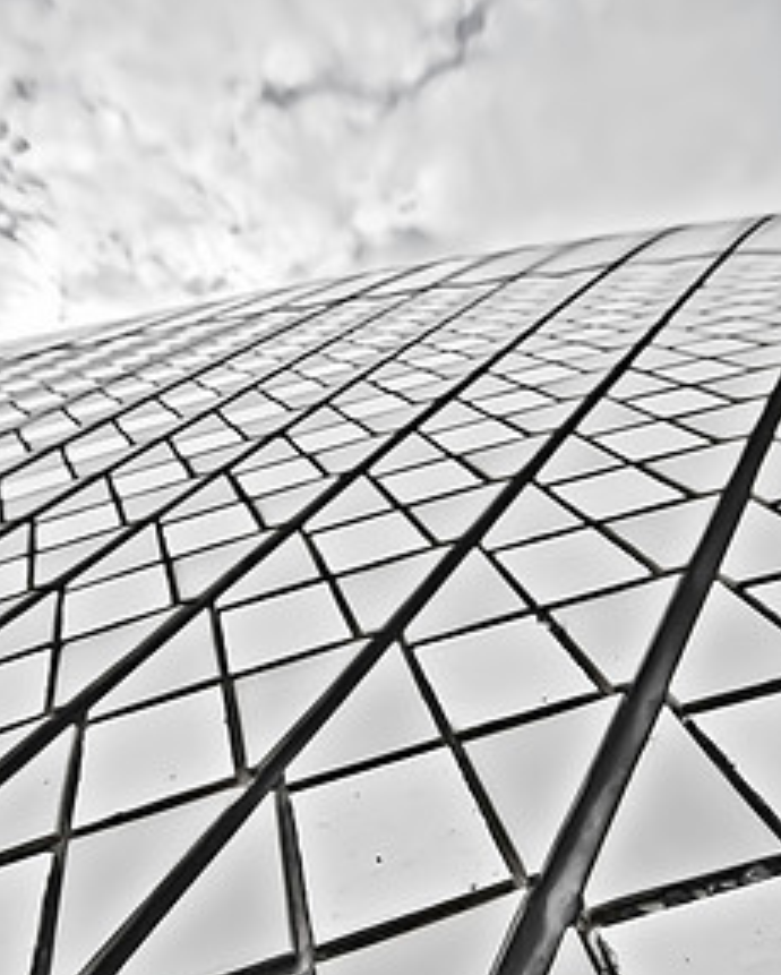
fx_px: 635
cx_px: 387
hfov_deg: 63.2
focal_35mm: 22
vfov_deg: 74.0
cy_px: 595
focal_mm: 10
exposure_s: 1/320
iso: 100
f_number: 3.5
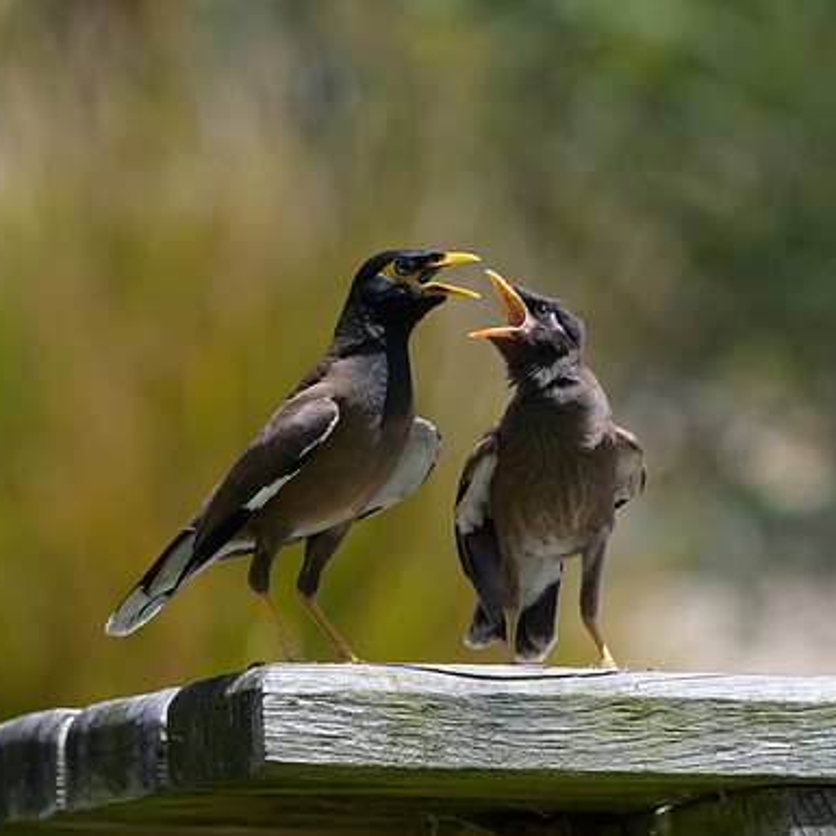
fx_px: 27050
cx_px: 475
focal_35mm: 990
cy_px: 393
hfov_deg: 1.8
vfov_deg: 1.8
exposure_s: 1/3200
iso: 1000
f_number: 7.1
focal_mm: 400
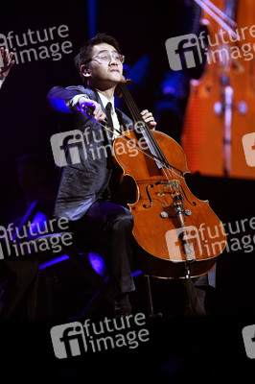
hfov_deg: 8.6
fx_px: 1703
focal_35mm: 160
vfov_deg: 12.8
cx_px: 128
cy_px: 192
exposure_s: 1/500
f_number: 4
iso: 1600
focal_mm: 160
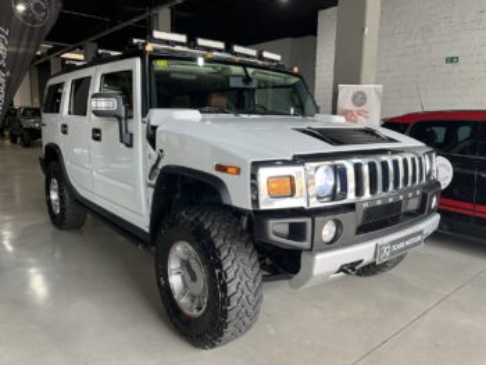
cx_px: 243
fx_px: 365
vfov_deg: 53.1
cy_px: 182
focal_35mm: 26
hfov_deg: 67.3
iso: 32
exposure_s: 1/113
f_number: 1.6
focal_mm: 5.1
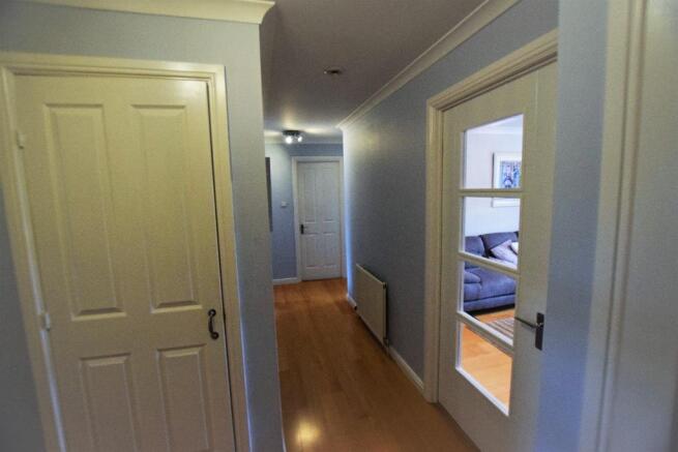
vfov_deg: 77.4
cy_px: 226
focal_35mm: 15
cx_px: 339
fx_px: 283
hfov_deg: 100.4
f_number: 3.5
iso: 1250
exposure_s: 1/60
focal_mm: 10
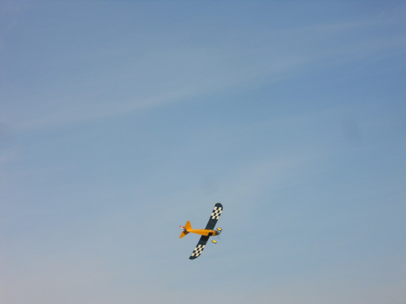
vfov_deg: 16.1
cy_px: 152
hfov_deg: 21.3
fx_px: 1079
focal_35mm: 92
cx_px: 203
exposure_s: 1/500
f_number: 5.4
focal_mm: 16.5
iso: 80
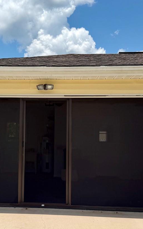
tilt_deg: +3.8
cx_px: 35
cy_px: 126
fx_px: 312
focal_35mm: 50
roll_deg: -1.2
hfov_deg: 25.5
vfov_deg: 40.2
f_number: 1.78
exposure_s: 1/8130
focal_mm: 6.76
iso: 80
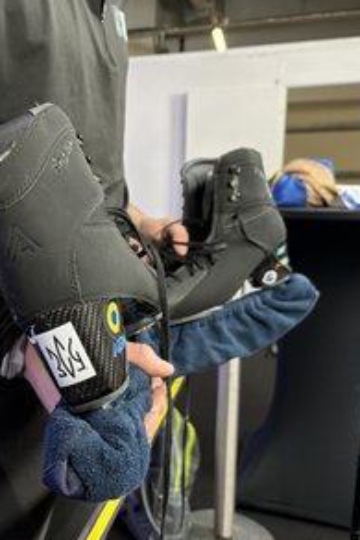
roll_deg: +0.0
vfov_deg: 51.9
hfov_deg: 34.8
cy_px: 270
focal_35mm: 37
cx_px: 68
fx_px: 554
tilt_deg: -9.2
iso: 125
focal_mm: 5.96
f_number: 1.6
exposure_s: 1/120
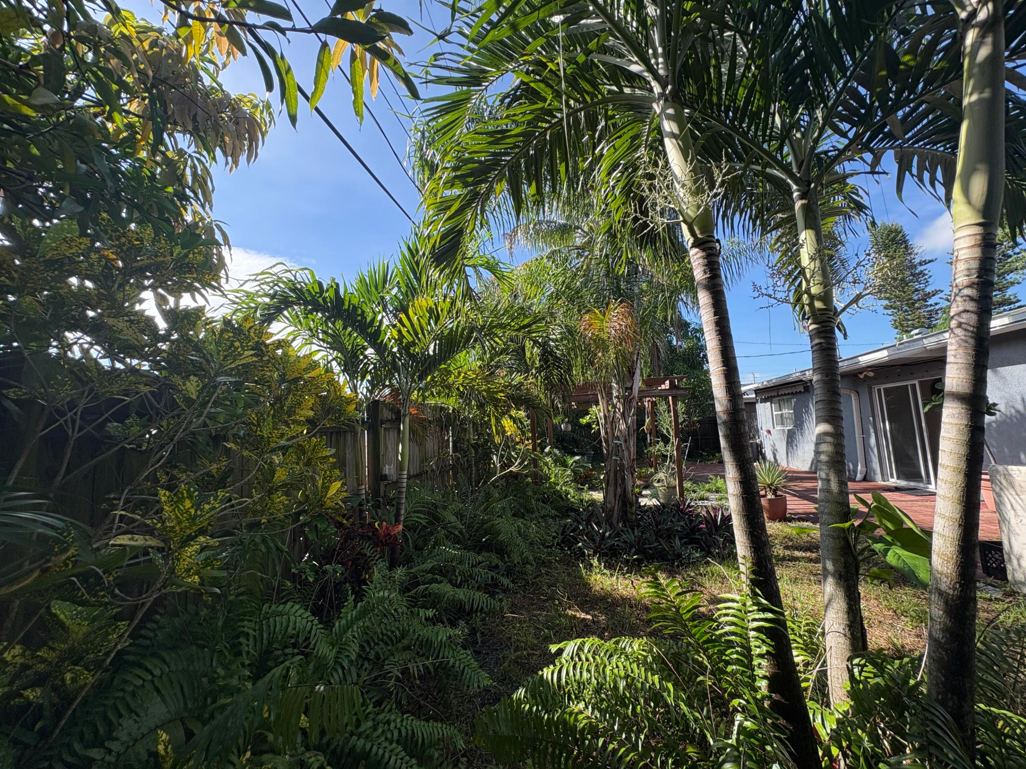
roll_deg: +2.4
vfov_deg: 85.7
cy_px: 384
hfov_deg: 102.1
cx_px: 513
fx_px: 415
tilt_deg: +7.2
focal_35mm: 14
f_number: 2.2
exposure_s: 1/578
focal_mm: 2.22
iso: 64
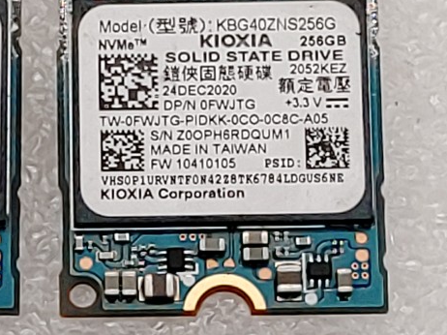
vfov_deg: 6.3
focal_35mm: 234
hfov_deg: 8.4
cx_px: 20
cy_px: 363
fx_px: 3020
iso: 50
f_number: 1.8
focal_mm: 4.36
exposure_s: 1/149
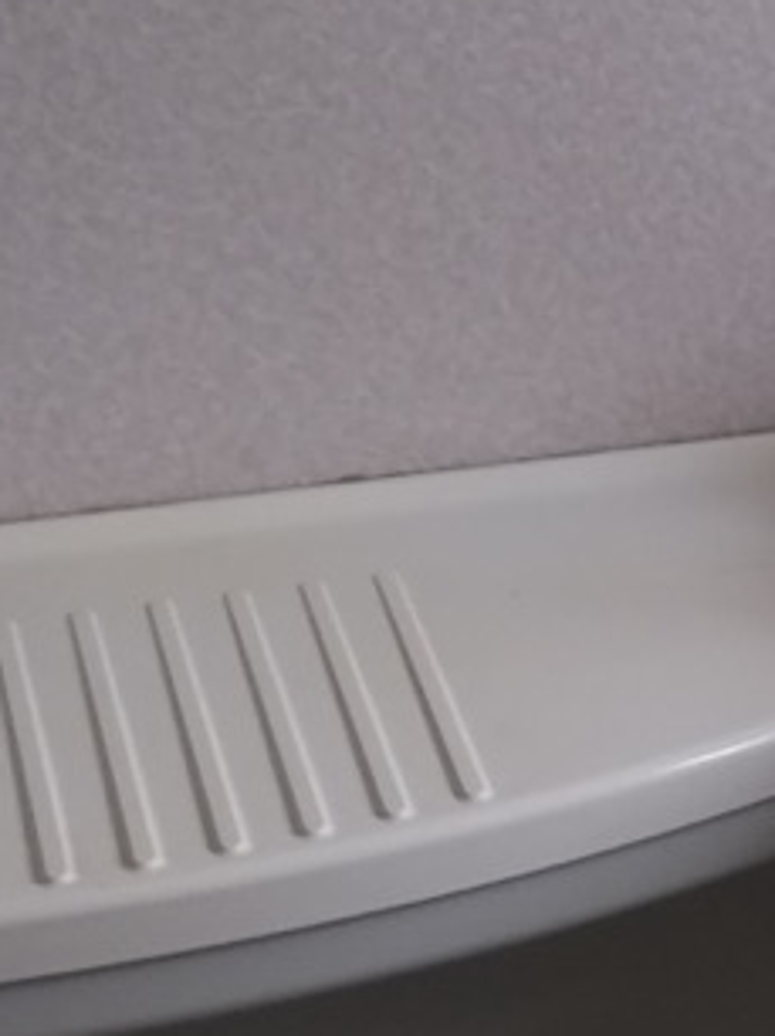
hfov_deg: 10.2
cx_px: 1452
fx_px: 4065
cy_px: 98
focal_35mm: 136
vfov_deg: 14.4
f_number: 1.79
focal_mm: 4.8
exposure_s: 1/100
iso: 111
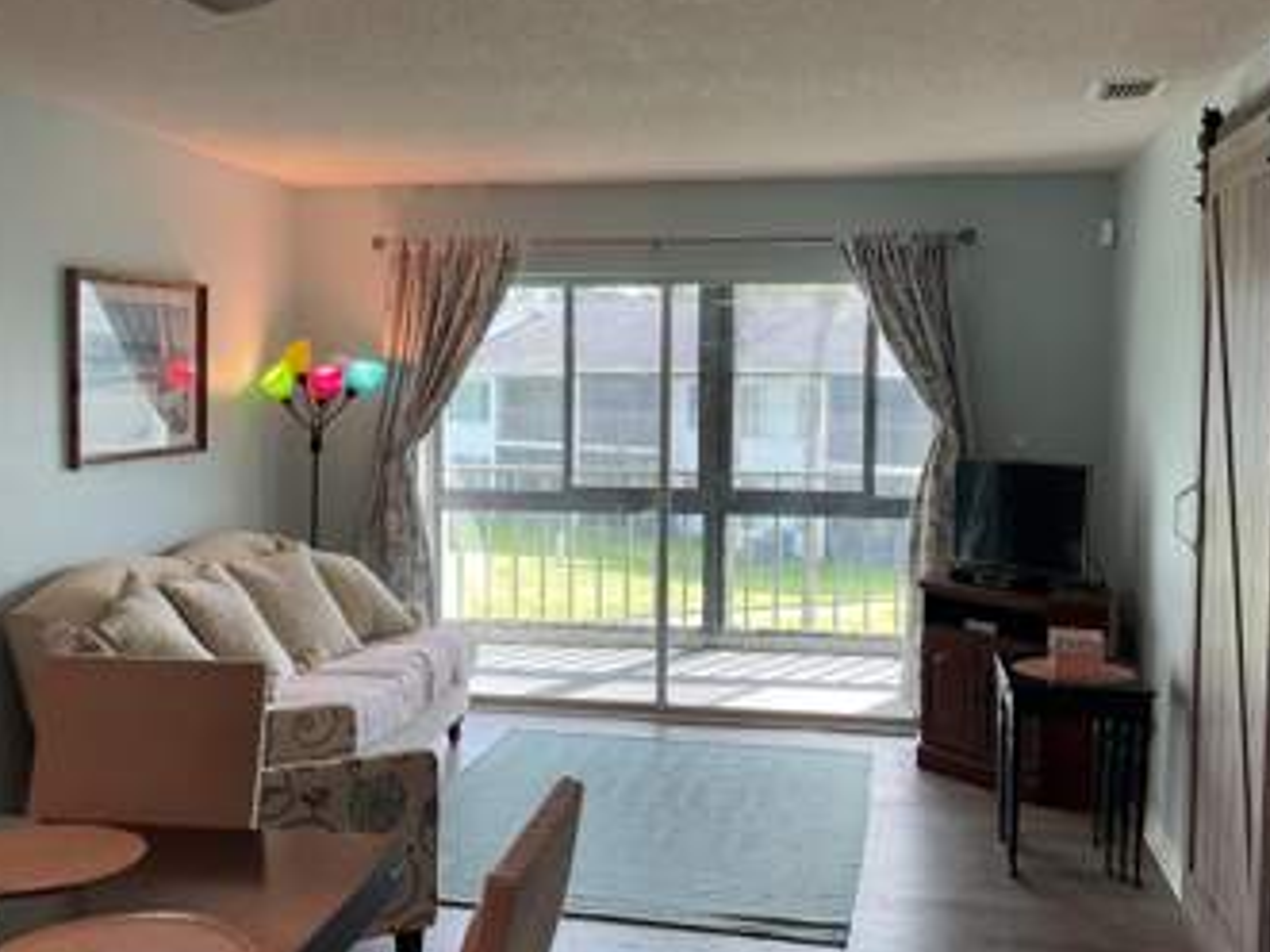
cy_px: 478
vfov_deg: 34.3
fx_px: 1540
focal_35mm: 42
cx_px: 587
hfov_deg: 44.8
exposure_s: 1/120
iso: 40
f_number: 1.8
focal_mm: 3
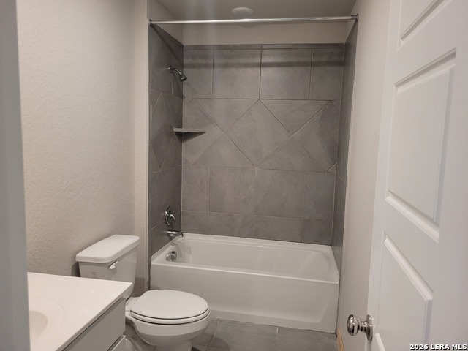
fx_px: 352
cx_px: 234
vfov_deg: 53.1
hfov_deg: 67.3
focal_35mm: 26
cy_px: 176
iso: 320
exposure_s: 1/120
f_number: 1.8
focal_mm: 5.4
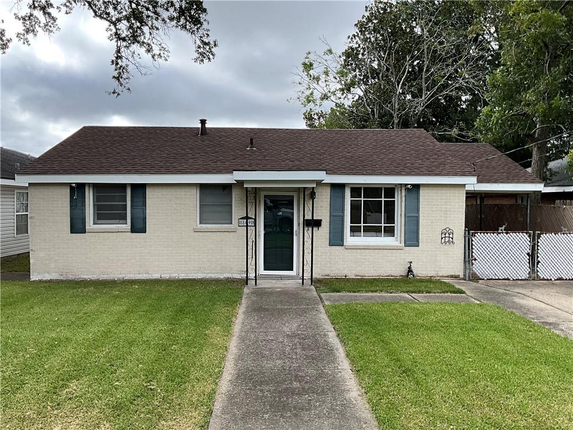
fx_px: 480
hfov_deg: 61.7
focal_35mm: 29
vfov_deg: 48.2
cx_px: 286
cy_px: 215
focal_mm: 3
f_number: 1.8
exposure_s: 1/465
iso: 25
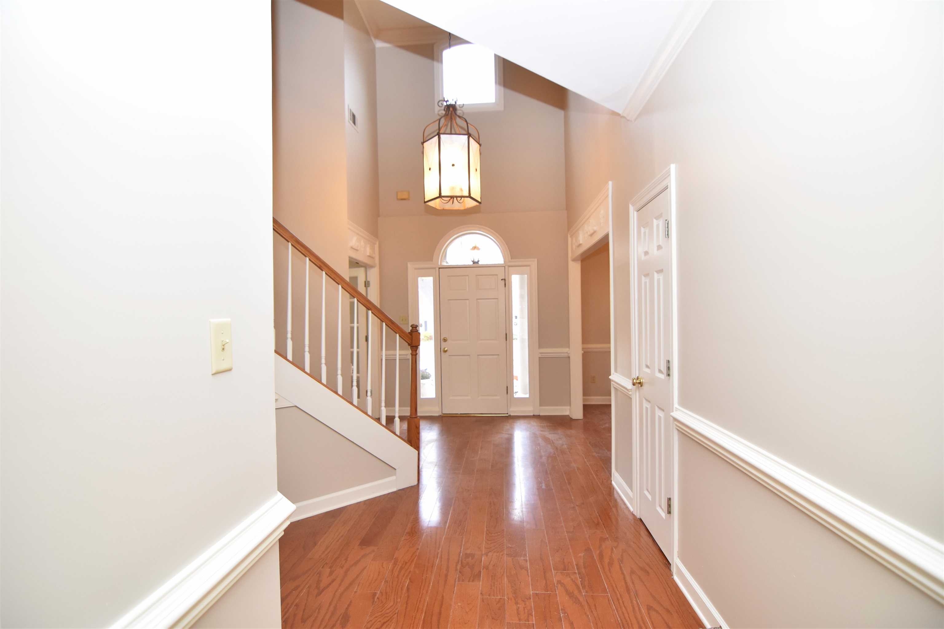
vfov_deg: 72.1
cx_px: 472
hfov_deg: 95.0
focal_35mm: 16
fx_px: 433
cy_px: 314
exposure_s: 1/160
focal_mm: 11
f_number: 2.8
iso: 800
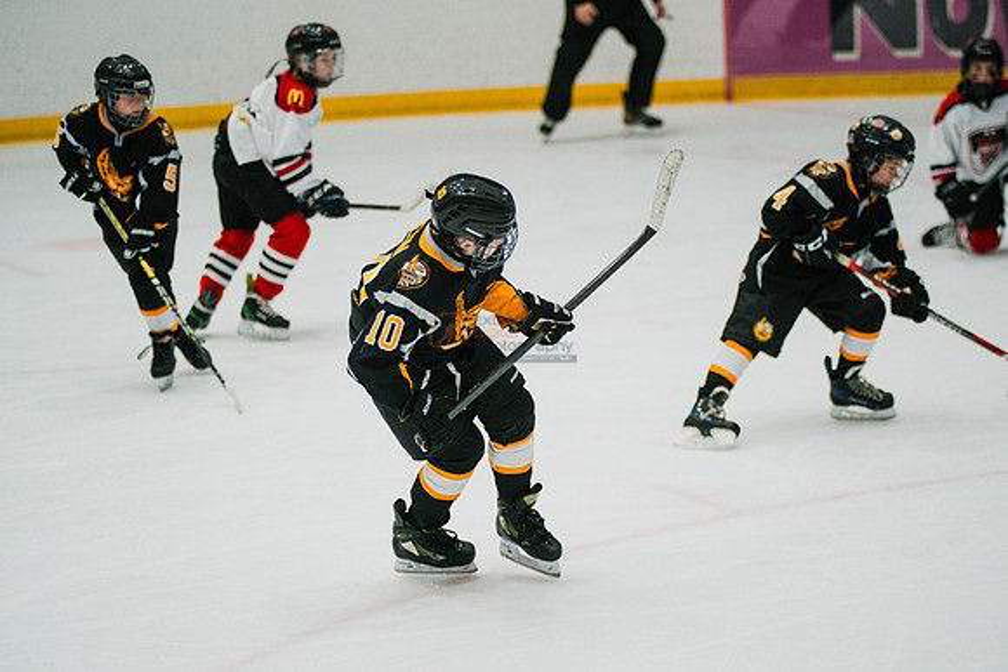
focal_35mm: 140
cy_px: 336
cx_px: 504
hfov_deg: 14.7
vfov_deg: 9.8
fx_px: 3921
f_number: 3.2
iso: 3200
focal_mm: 140
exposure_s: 1/2000
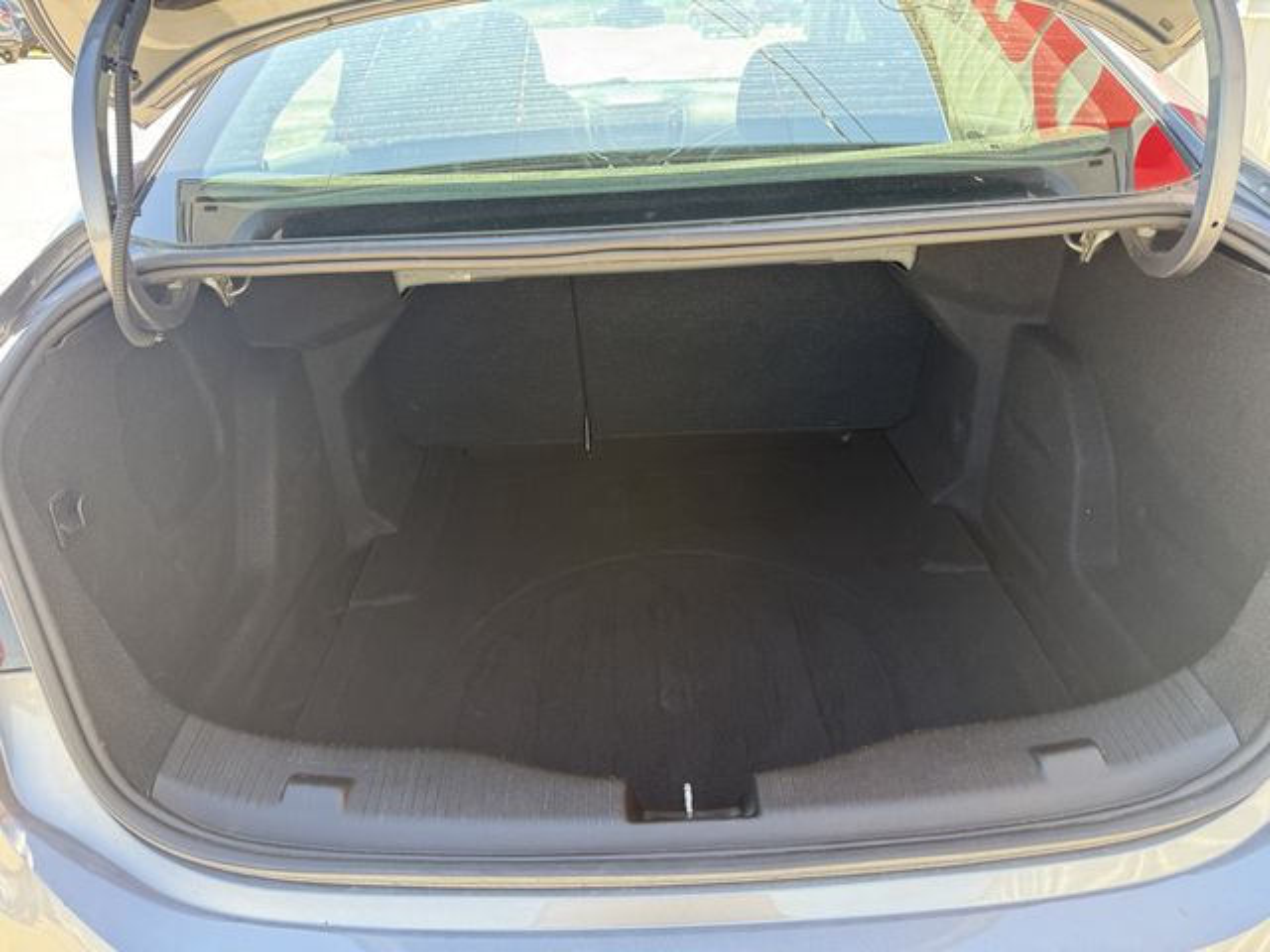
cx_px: 635
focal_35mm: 24
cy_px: 476
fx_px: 881
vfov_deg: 56.8
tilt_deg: -26.9
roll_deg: -0.4
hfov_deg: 71.6
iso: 64
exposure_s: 1/121
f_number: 1.78
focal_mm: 6.76
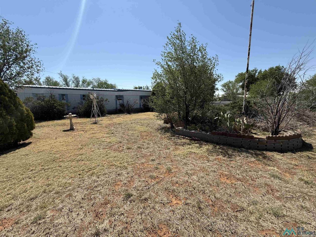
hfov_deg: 102.1
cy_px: 118
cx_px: 158
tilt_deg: -7.1
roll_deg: +1.5
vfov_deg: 85.7
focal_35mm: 14
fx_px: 128
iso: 50
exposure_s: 1/1848
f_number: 2.2
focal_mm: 2.22
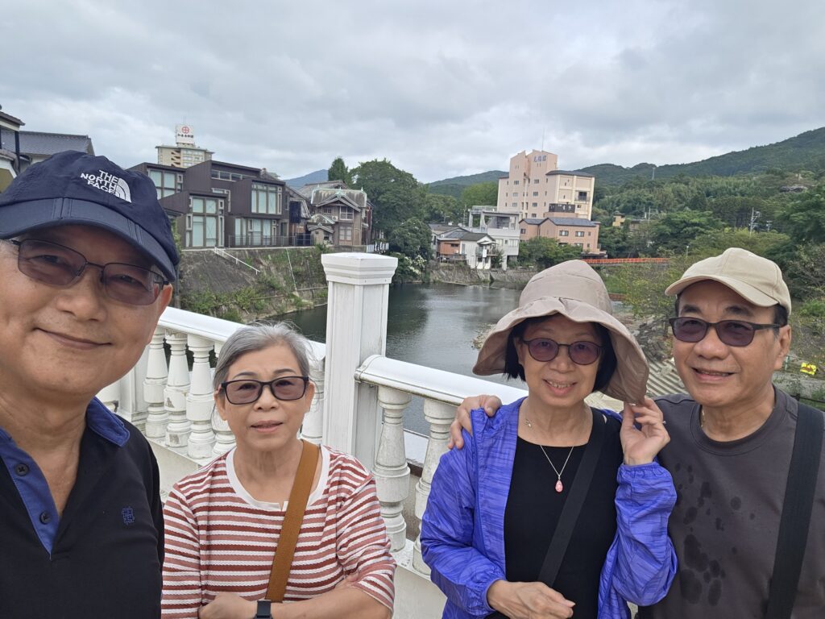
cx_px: 412
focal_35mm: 25
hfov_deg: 69.4
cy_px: 310
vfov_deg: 54.9
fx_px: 596
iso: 25
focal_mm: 3.3
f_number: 2.2
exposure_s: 1/452
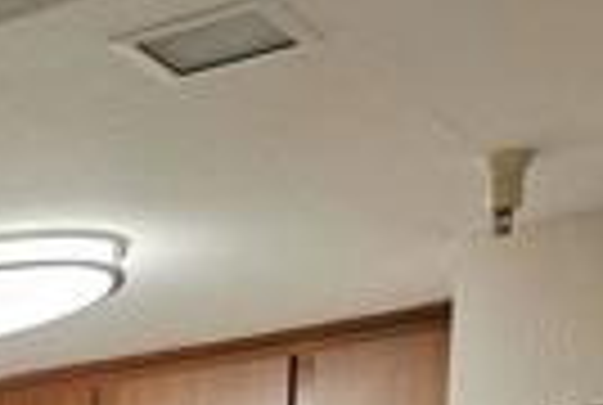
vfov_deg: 10.6
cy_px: 932
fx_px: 1914
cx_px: -540
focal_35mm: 114
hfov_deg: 15.1
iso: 200
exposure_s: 1/120
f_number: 1.8
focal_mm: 5.4
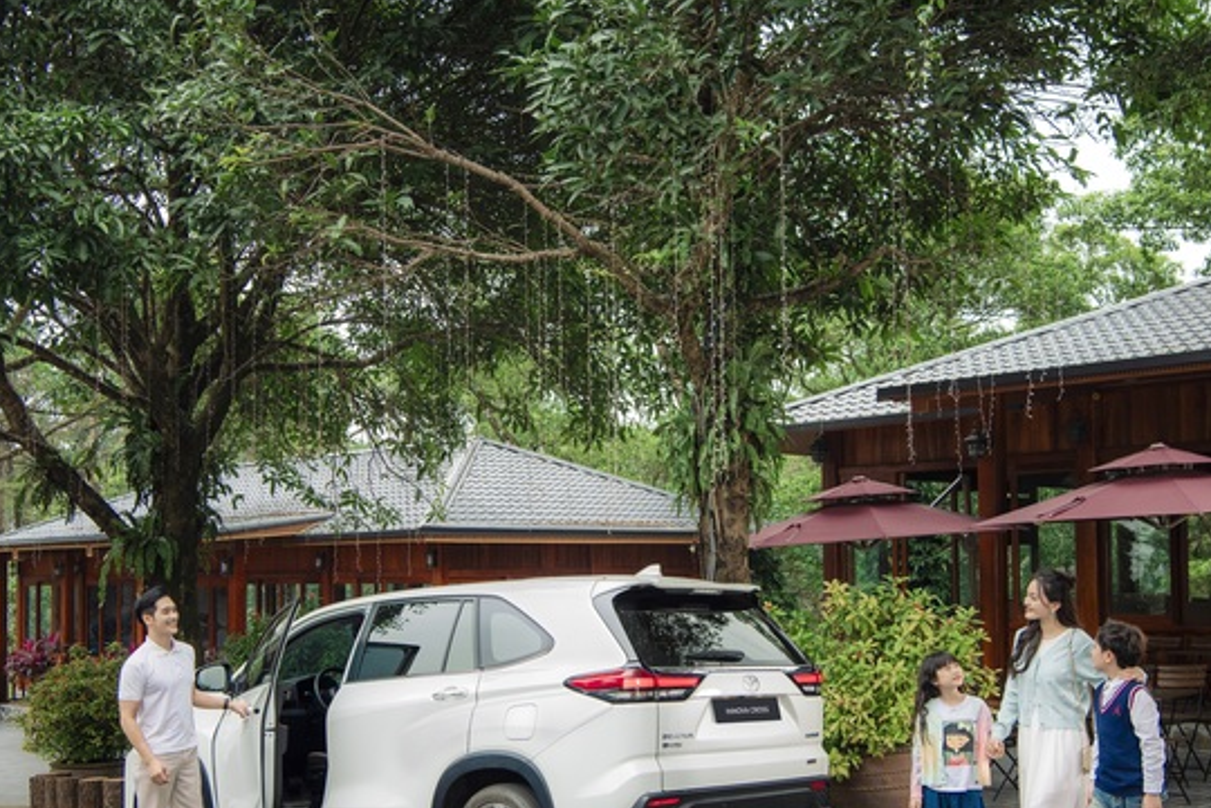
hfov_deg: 41.1
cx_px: 646
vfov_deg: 27.9
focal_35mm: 48
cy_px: 521
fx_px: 1615
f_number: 7.1
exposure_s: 1/125
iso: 200
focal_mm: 36
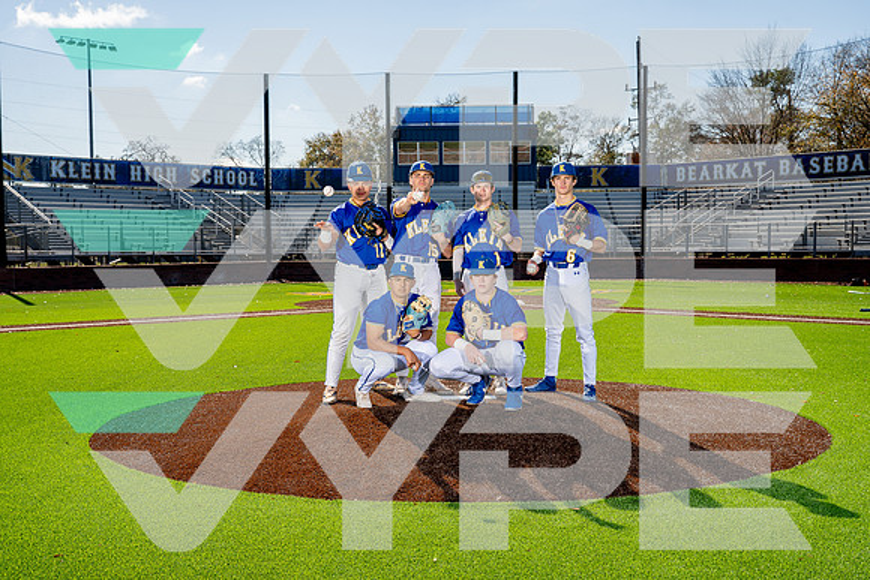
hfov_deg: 44.5
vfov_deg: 30.5
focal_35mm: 44
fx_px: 1064
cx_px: 435
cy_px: 290
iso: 100
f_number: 8
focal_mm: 44
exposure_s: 1/250
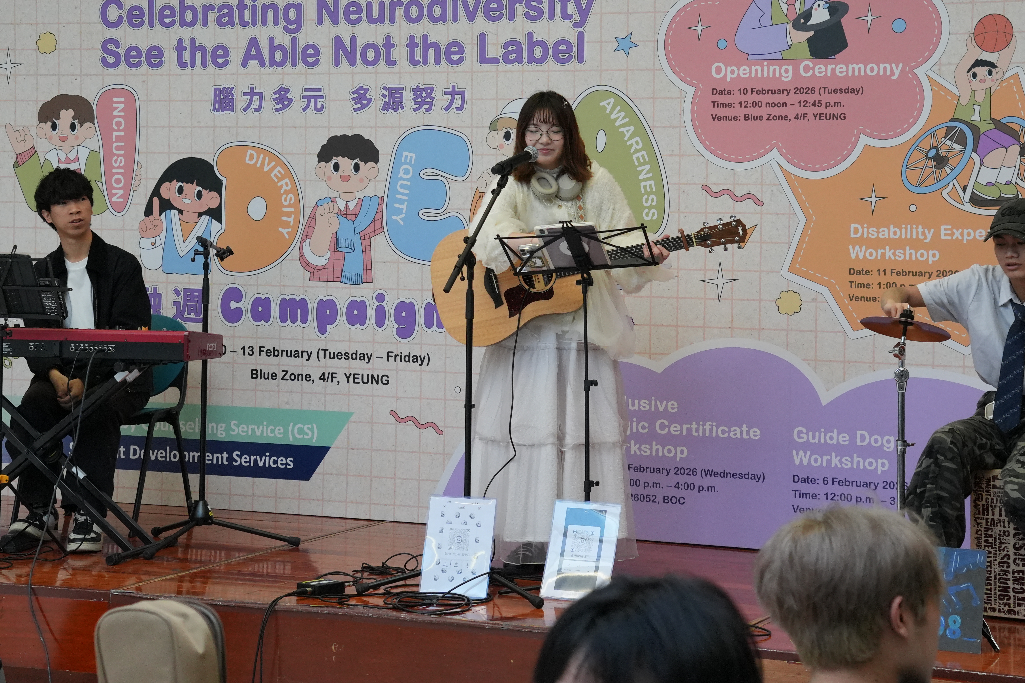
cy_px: 274
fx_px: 2278
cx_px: 499
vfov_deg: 17.0
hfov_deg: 25.4
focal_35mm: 80
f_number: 4.5
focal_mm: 40
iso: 2000
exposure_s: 1/500
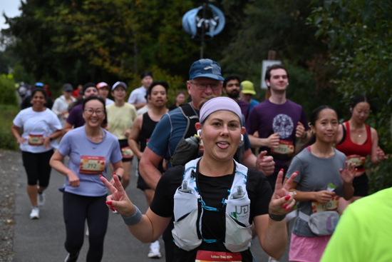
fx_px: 762
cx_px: 196
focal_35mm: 70
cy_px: 131
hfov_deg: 28.8
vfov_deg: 19.5
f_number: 6
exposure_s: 1/160
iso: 400
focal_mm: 70
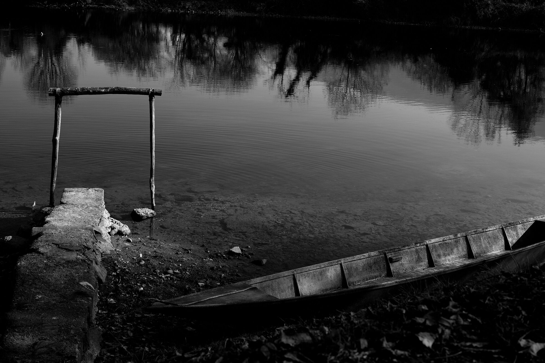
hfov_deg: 43.6
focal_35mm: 45
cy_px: 182
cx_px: 272
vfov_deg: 29.9
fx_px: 681
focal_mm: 30
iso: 100
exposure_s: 1/200
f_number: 5.6
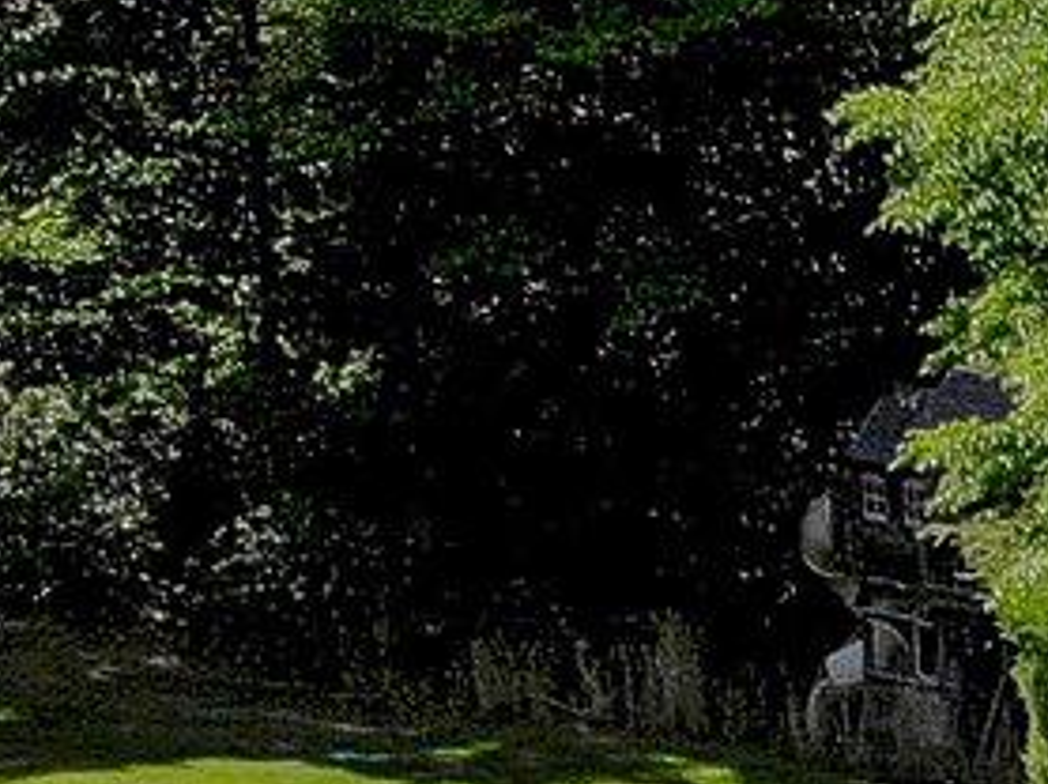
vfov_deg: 7.8
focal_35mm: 177
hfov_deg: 10.2
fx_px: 5354
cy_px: 1870
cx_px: 2164
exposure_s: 1/1732
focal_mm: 4.5
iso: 100
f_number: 2.8
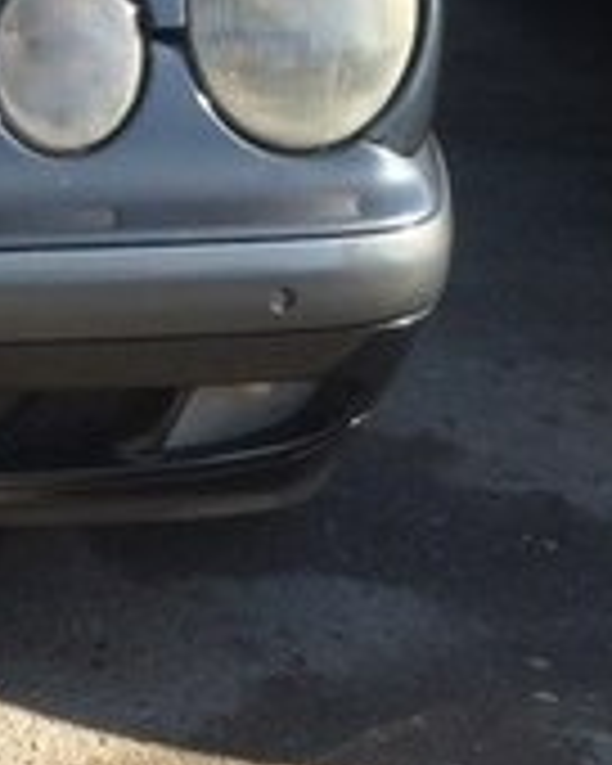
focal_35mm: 110
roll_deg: -0.8
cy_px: 101
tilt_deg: -19.3
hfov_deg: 12.5
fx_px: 2491
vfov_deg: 17.3
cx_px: -585
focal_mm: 4.15
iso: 32
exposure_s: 1/631
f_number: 2.2
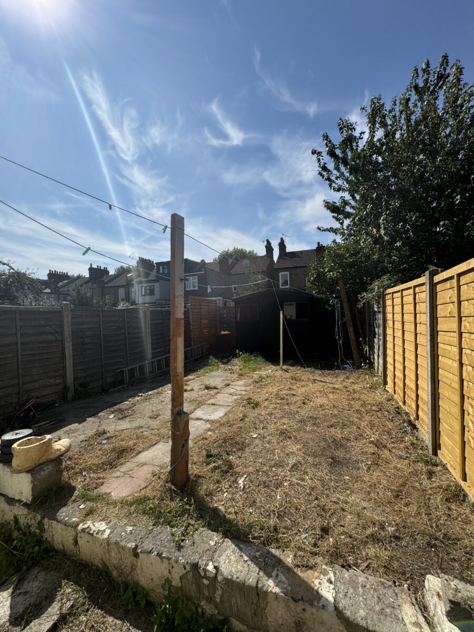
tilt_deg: -2.4
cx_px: 237
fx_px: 256
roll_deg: +2.5
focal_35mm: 14
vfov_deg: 102.1
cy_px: 316
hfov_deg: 85.7
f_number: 2.2
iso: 50
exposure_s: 1/2770
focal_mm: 2.22
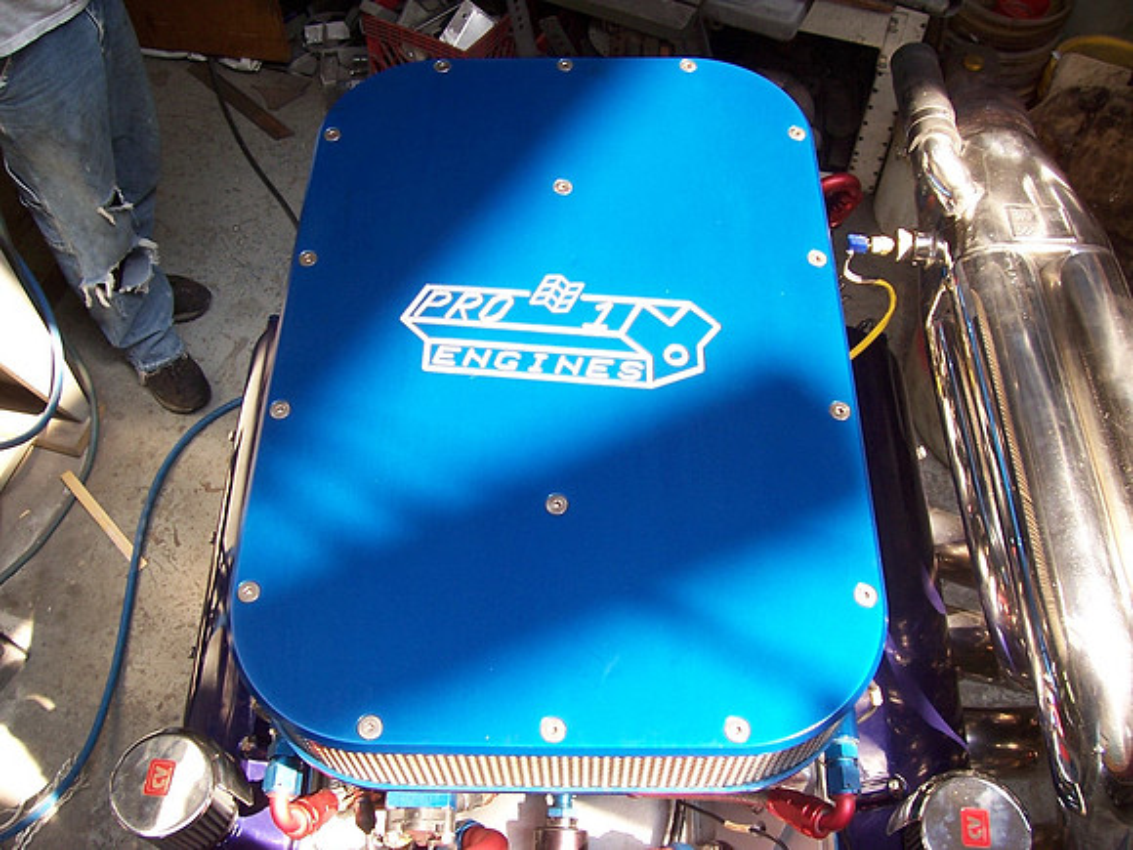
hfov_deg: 54.0
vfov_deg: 41.8
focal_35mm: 34
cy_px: 425
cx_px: 566
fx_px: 1113
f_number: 2.7
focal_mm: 5.6
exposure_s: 1/60
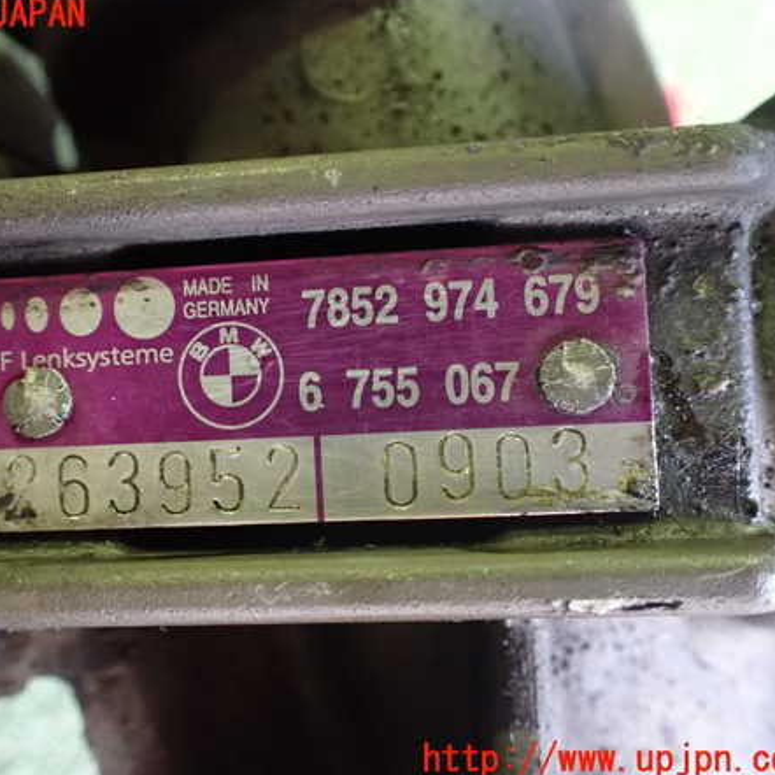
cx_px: 293
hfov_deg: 45.7
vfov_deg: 46.0
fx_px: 912
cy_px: 388
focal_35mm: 36
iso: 1250
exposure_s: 1/30
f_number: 2.3
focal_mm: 5.4
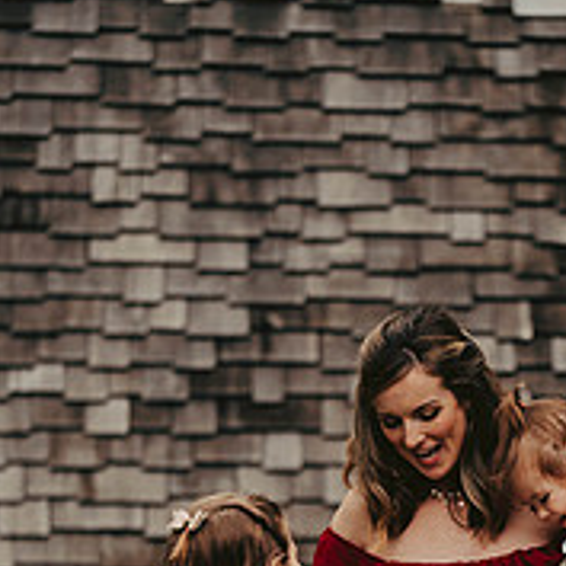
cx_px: 425
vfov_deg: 6.7
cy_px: 646
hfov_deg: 6.8
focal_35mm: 259
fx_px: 4791
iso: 640
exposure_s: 1/4000
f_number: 2.8
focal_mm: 120
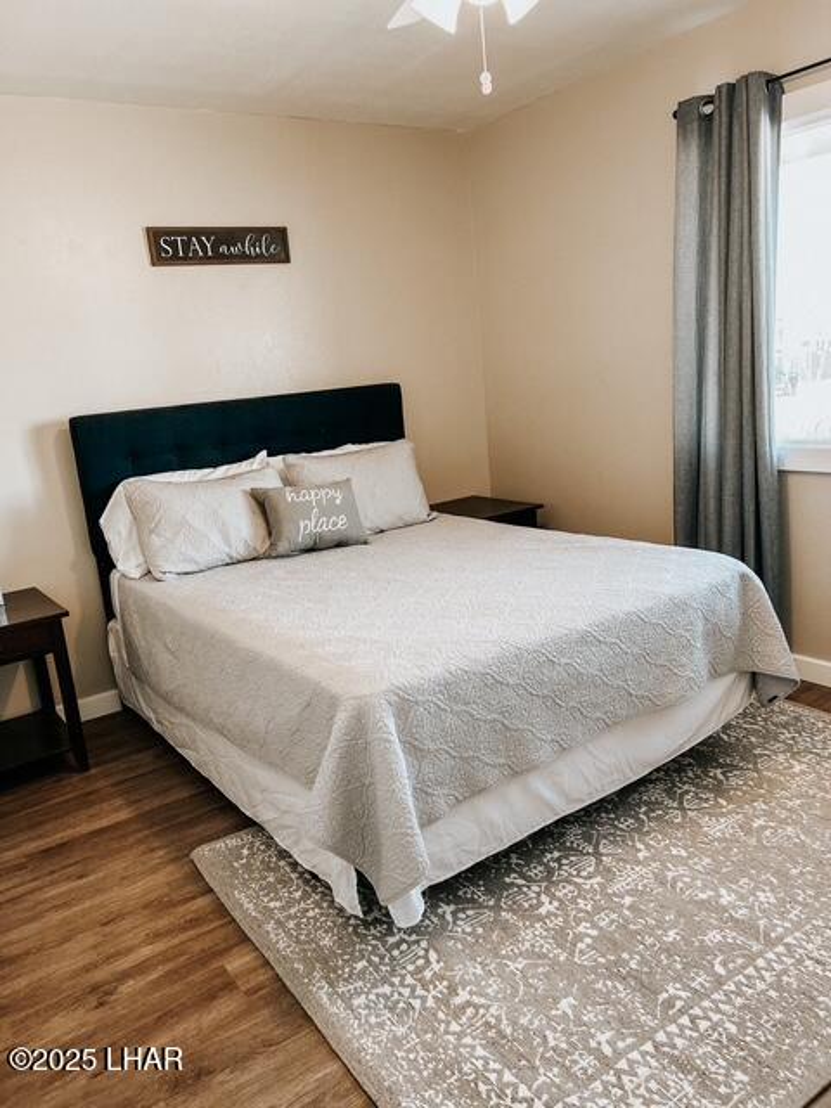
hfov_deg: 53.1
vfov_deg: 67.3
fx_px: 832
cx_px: 416
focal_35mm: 26
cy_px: 554
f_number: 1.5
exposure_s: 1/120
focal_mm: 5.7
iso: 80
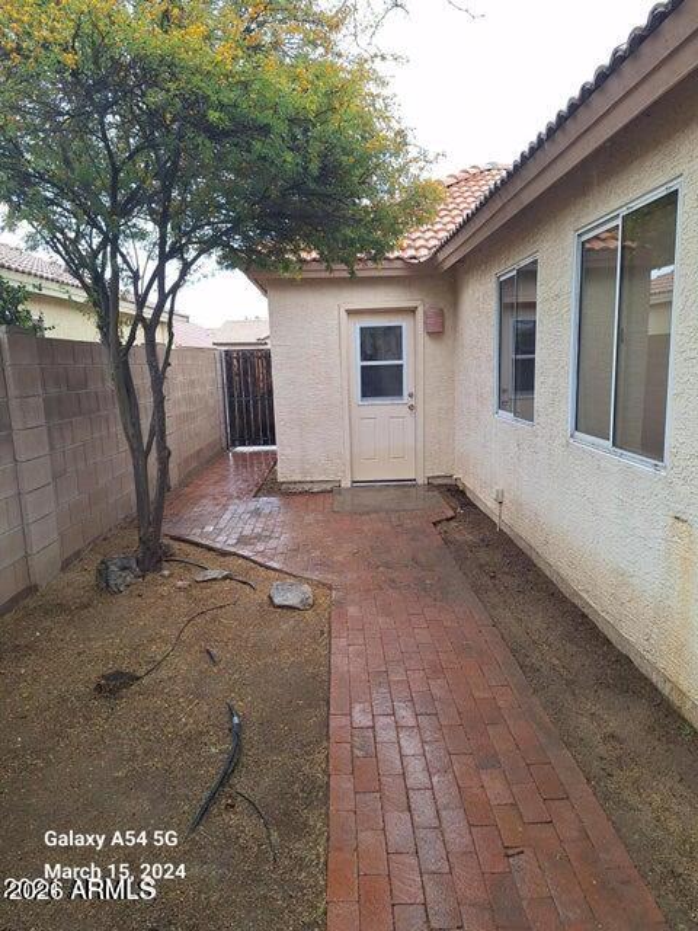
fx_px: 618
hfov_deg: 58.9
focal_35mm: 23
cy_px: 466
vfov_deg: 73.9
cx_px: 349
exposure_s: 1/215
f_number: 1.8
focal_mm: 5.54
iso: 40
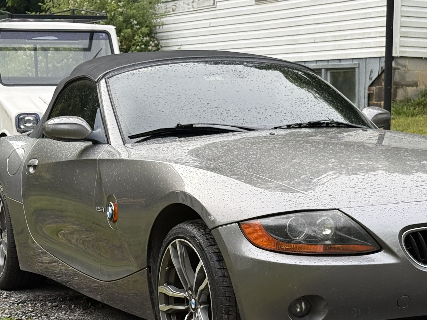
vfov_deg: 15.2
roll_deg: -1.9
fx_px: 1196
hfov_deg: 20.2
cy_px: 218
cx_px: 289
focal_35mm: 97
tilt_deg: -4.6
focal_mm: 6.76
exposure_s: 1/280
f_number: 1.78
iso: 64
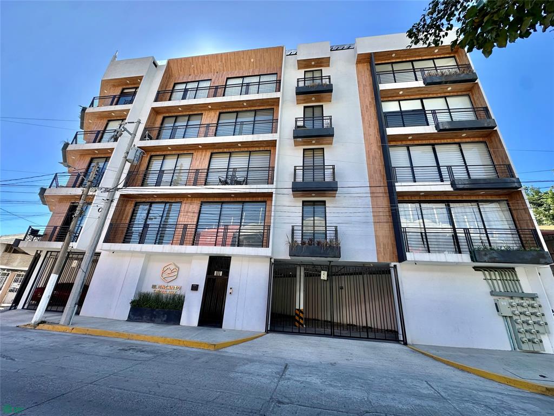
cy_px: 208
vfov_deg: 85.7
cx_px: 277
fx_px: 224
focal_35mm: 14
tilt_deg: +23.4
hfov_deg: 102.1
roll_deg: -3.0
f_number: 2.2
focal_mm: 2.22
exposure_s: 1/572
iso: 40
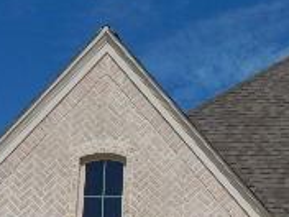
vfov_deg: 13.5
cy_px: 345
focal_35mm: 102
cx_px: 320
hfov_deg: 18.5
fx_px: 852
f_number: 6.3
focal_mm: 5.1
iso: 125
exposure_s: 1/1000
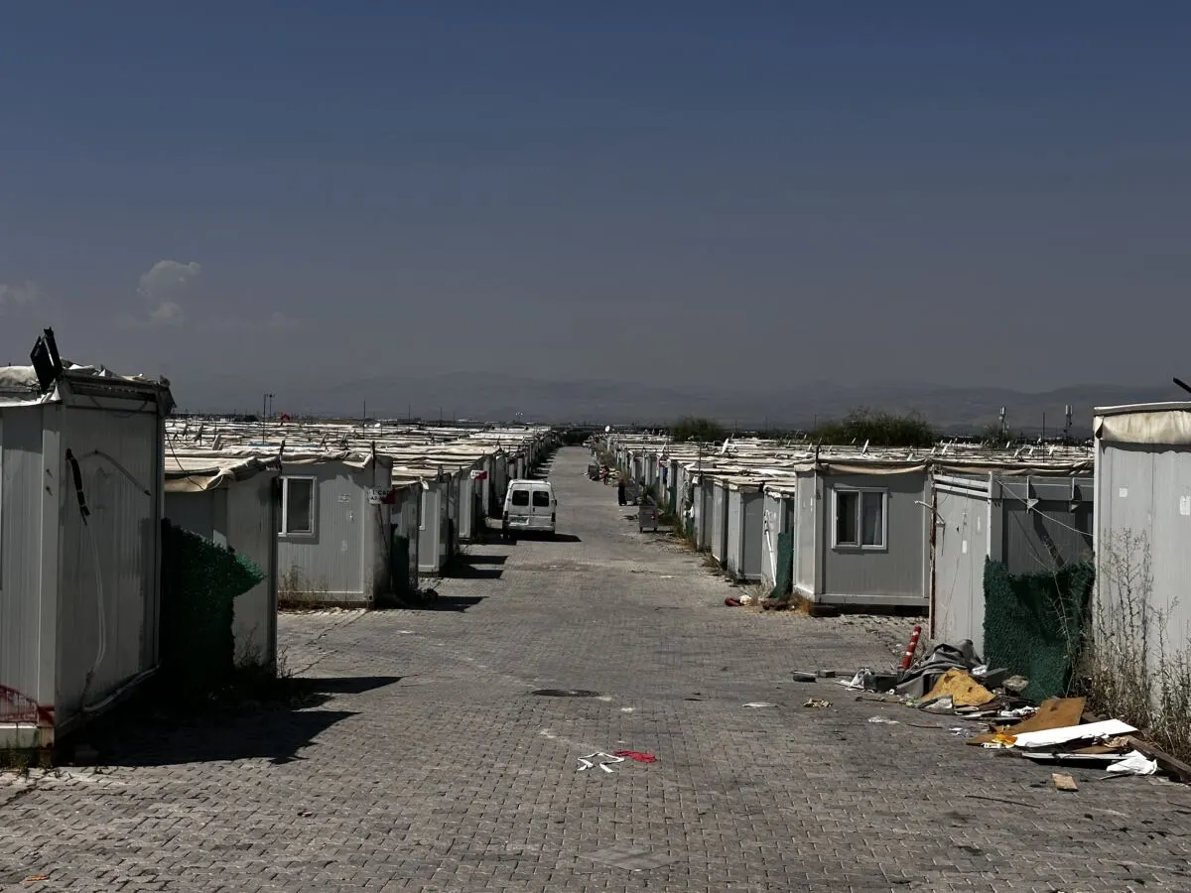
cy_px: 446
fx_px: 1651
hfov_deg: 39.7
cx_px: 596
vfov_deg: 30.3
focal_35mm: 48
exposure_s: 1/8929
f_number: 1.78
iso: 64
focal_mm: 6.86
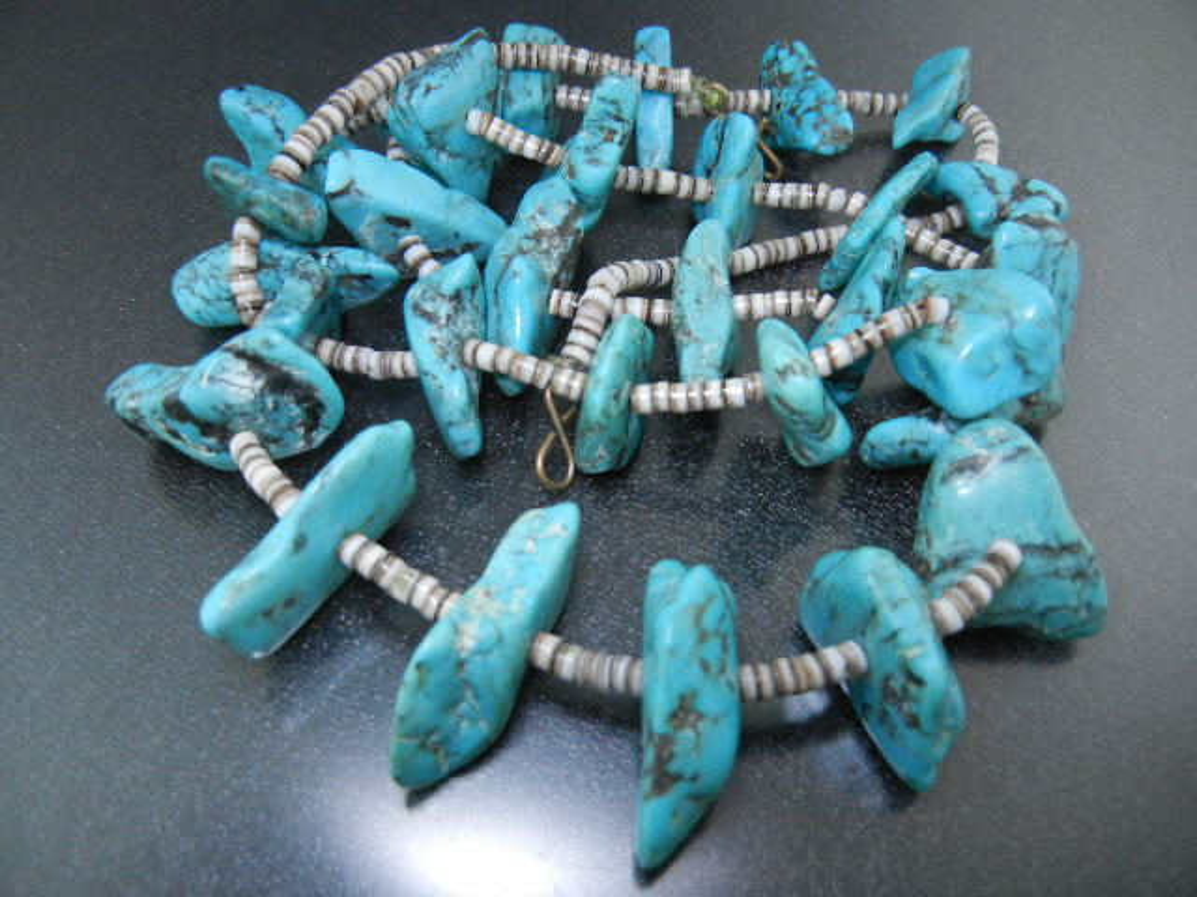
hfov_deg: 60.0
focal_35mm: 30
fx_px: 1037
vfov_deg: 46.8
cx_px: 598
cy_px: 448
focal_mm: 5.4
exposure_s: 1/30
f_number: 7
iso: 800
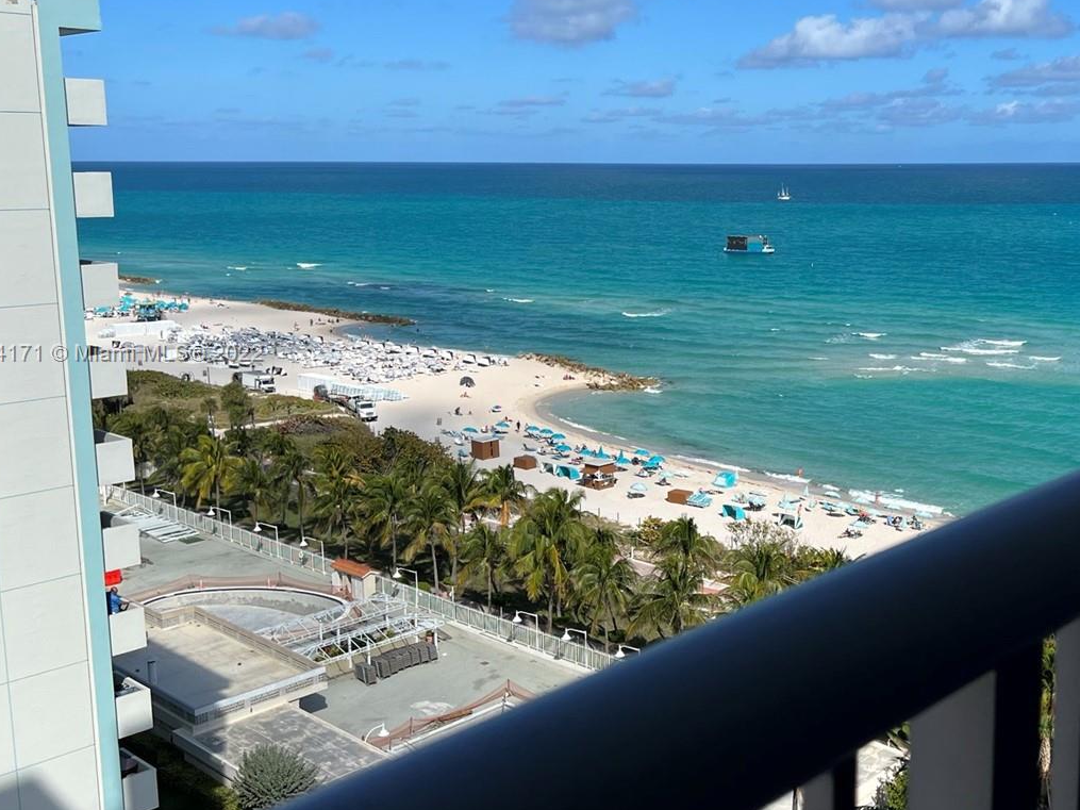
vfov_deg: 35.1
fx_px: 1279
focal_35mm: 41
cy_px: 354
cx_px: 774
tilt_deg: -8.8
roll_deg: +0.0
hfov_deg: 44.6
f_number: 1.5
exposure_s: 1/6579
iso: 50
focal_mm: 5.7
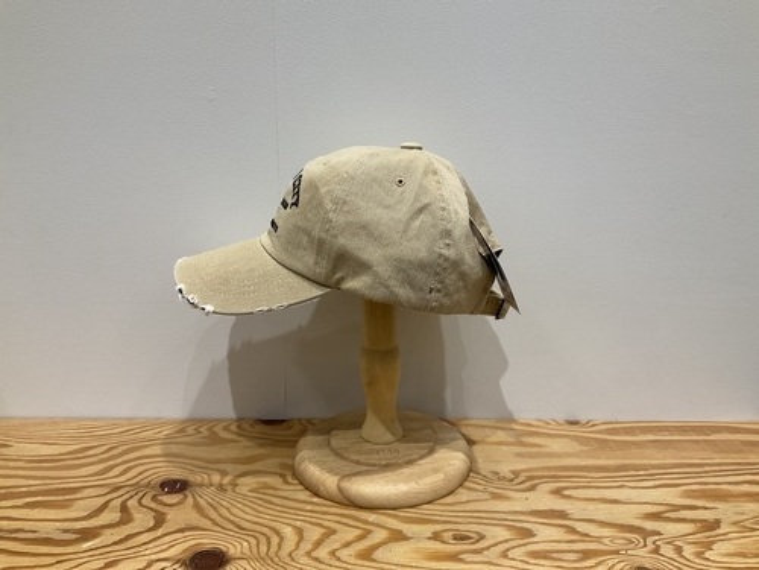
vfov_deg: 48.2
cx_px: 380
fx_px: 636
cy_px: 285
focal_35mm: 29
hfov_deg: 61.7
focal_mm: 3
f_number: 1.8
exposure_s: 1/120
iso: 50
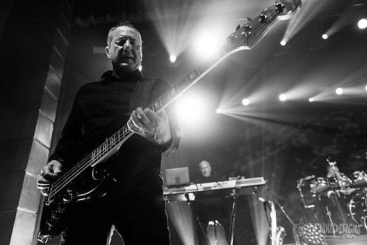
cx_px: 184
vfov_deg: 53.2
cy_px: 122
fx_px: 245
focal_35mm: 24
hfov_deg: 73.7
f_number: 3.2
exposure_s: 1/250
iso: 2500
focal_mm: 24
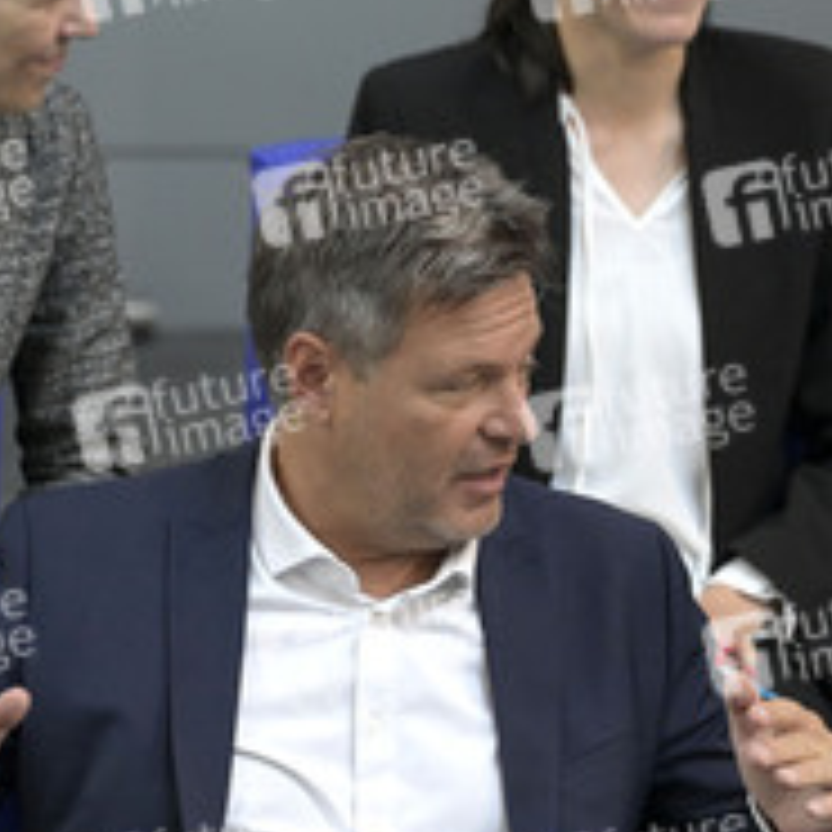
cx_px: 699
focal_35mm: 827
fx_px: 22488
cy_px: 531
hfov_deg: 2.1
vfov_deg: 2.1
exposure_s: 1/400
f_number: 6.3
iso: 8000
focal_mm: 400
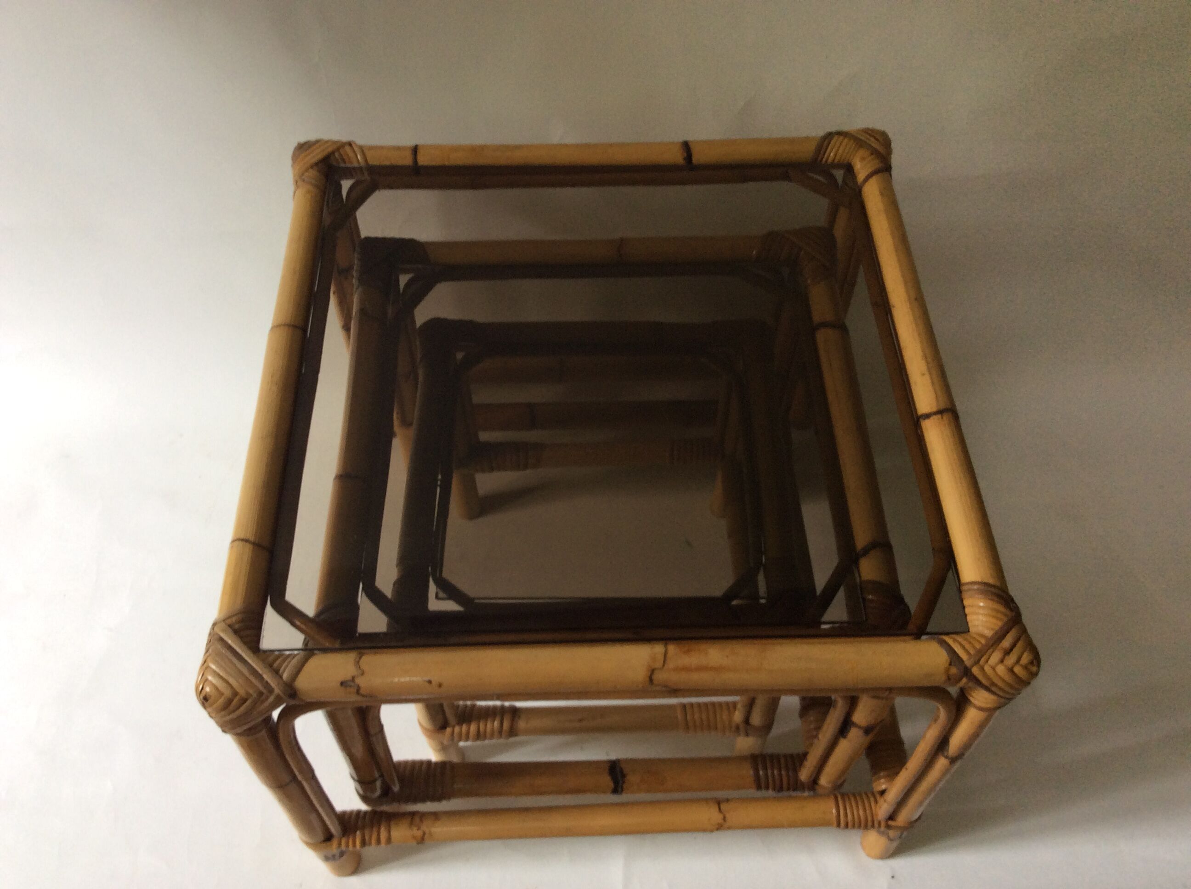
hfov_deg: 56.9
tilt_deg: -56.5
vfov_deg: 44.1
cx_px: 596
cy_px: 444
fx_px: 1099
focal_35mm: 32
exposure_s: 1/25
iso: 50
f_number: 2.4
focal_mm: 3.3
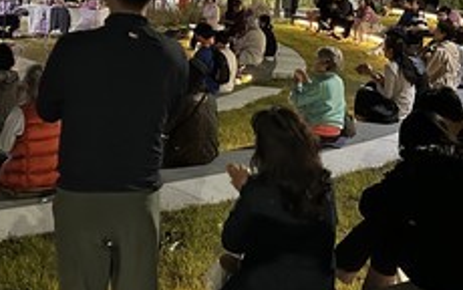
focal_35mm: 72
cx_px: 185
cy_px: 20
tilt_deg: -5.8
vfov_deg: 17.8
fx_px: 909
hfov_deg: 28.5
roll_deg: -2.8
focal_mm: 5.7
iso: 640
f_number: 1.5
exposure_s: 1/30
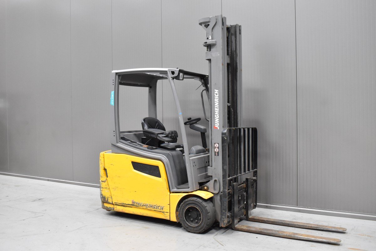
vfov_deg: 38.4
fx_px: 360
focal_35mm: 34
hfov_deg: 55.1
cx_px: 188
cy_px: 126
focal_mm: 23
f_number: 5
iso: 1600
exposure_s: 1/30
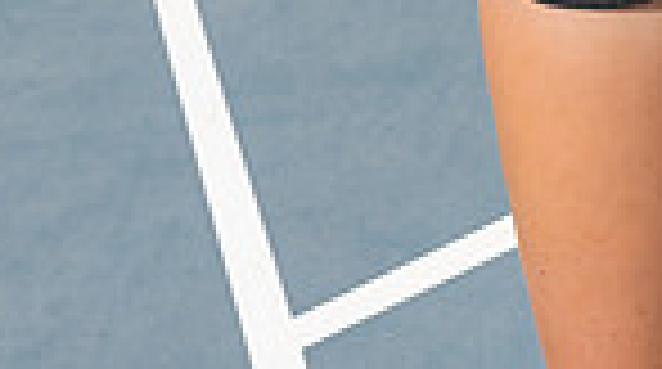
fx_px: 2085
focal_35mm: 119
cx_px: 428
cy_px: -585
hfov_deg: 18.0
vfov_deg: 8.9
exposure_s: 1/250
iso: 100
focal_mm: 37
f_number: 8
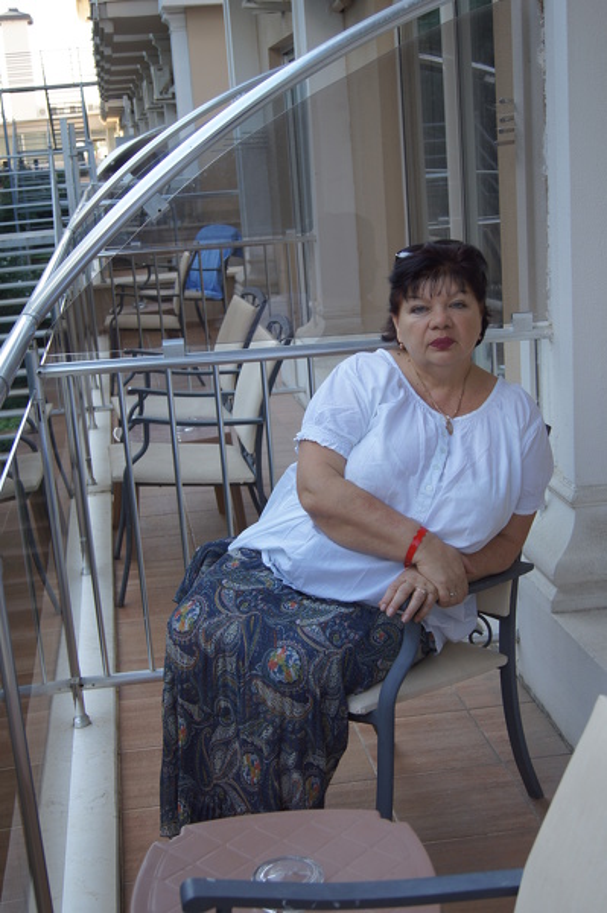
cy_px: 456
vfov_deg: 37.9
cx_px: 304
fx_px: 1330
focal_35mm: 52
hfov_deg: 25.7
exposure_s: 1/80
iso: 100
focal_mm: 35
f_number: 5
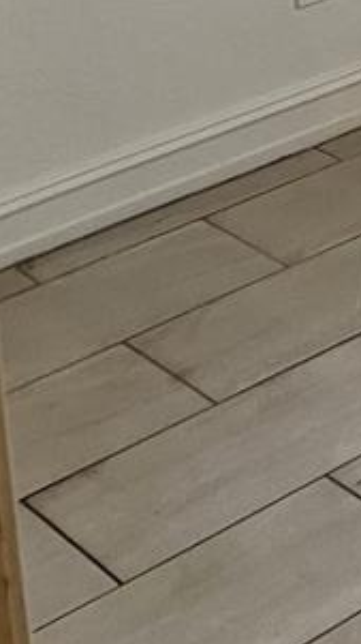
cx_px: 857
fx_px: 1926
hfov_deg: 9.5
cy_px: -445
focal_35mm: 113
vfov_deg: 16.5
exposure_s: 1/120
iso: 80
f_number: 1.5
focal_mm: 5.7
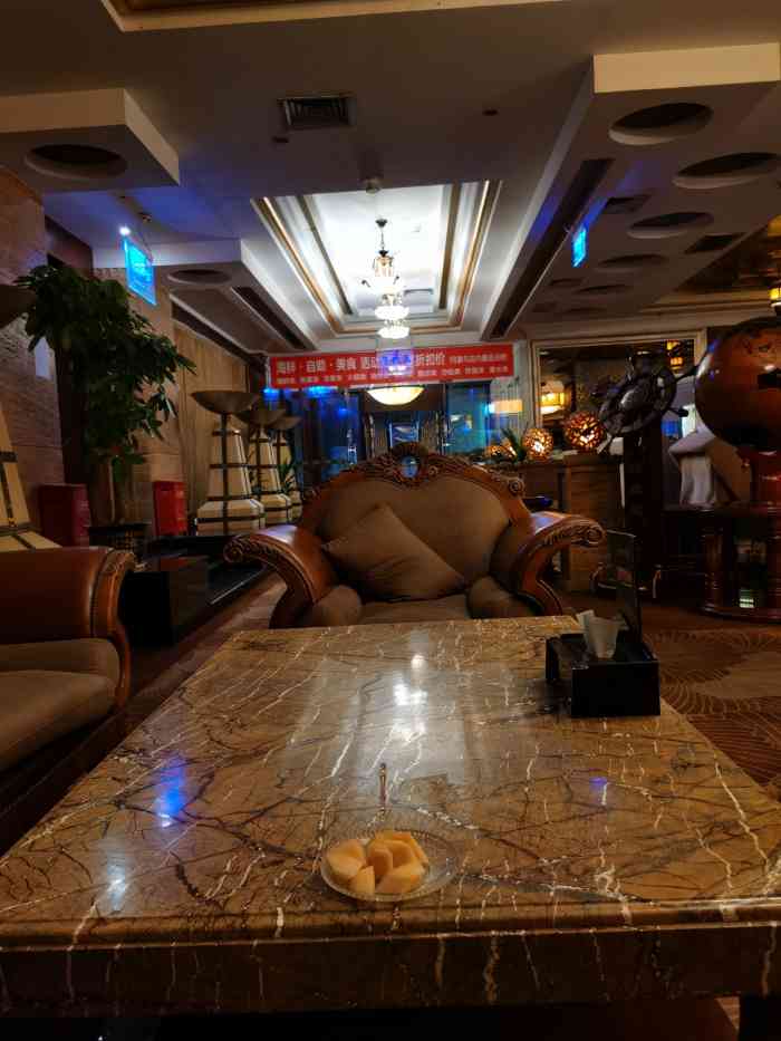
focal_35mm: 27
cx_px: 390
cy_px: 520
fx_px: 812
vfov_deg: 65.3
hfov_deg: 51.4
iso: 320
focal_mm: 5.56
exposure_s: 1/33.3
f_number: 1.6
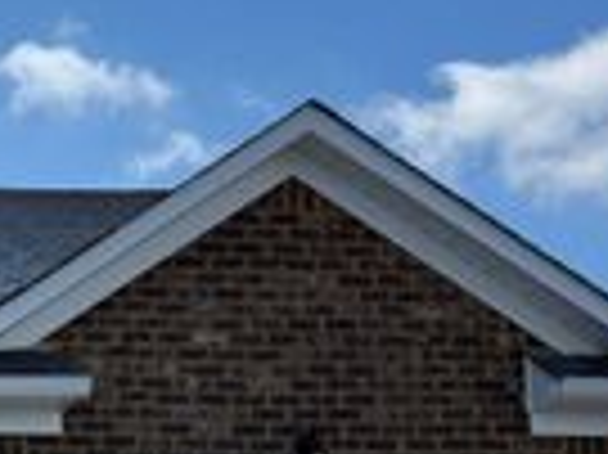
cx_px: -144
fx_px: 1562
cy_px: 573
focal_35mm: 89
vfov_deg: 15.8
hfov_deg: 20.4
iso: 100
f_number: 1.78
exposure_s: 1/5319
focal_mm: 6.76
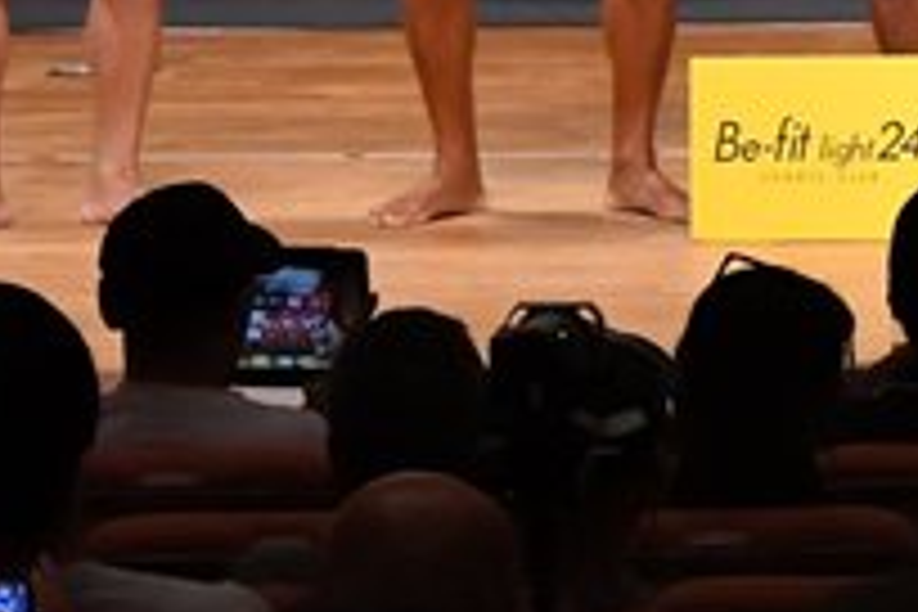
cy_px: -364
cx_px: 1249
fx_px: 13335
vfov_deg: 2.6
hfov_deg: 3.9
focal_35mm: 523
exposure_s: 1/400
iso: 6400
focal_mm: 92
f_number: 5.6
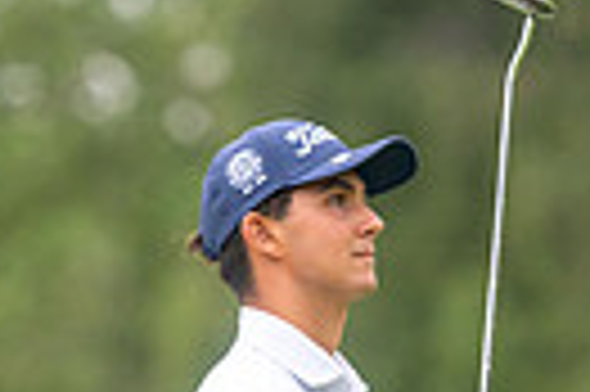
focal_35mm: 1331
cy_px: 813
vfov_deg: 1.0
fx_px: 21786
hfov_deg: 1.6
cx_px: 14
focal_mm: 300
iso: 400
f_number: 5
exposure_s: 1/640
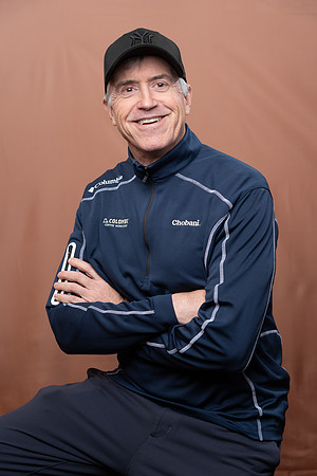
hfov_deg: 21.9
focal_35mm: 62
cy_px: 238
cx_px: 158
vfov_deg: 32.4
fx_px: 819
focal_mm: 62
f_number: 4
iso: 320
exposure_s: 1/160
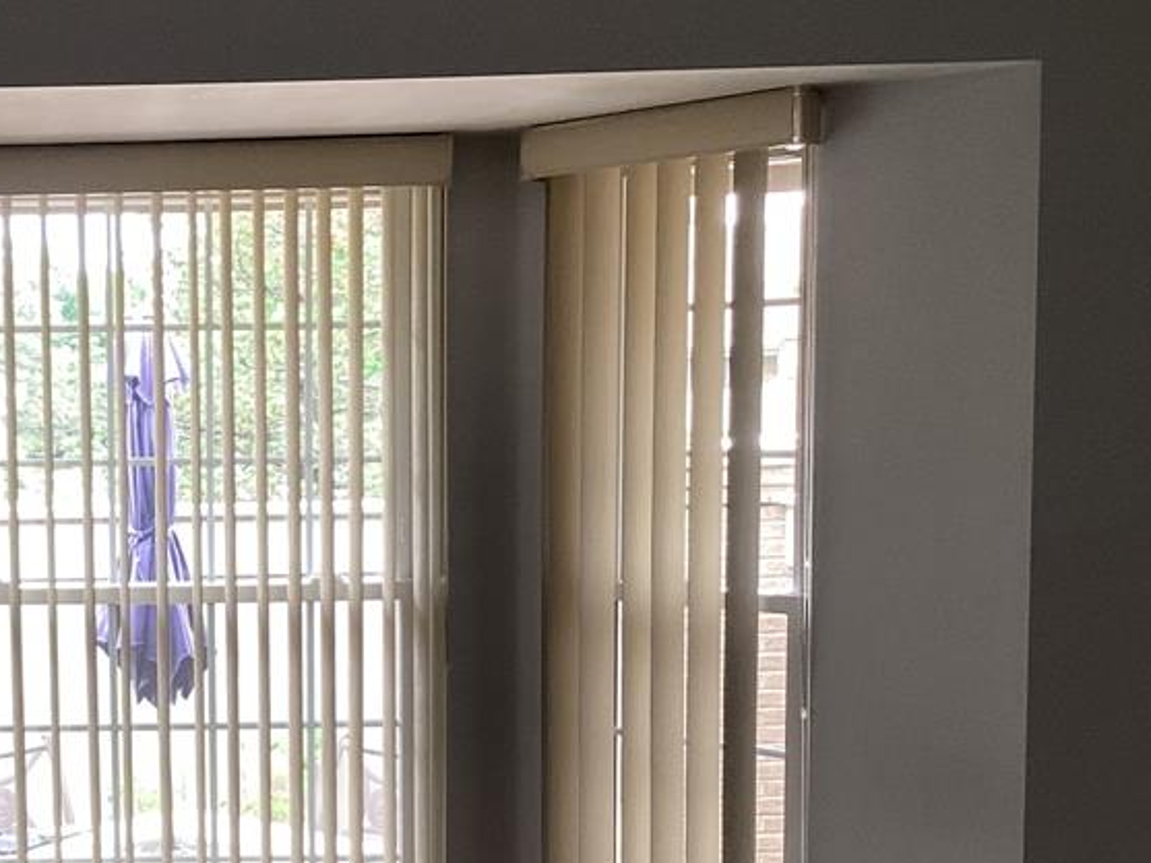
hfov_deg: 32.5
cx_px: 174
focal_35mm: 57
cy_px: 595
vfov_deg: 25.5
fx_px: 1896
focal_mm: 3.3
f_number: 2.4
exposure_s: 1/60
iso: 64
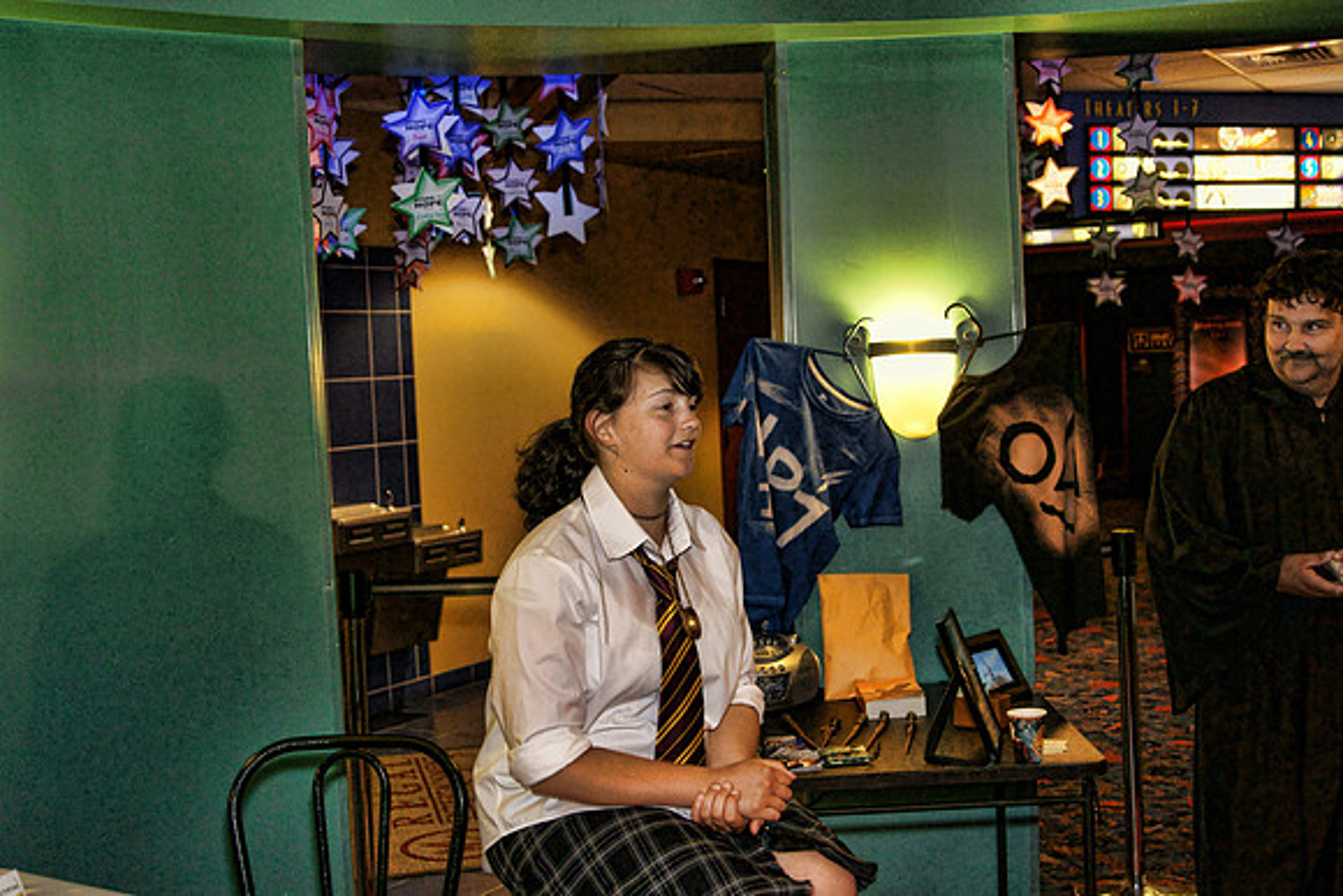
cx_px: 672
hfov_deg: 46.4
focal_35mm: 42
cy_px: 448
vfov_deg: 31.9
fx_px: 1567
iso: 800
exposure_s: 1/60
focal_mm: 28
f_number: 3.2
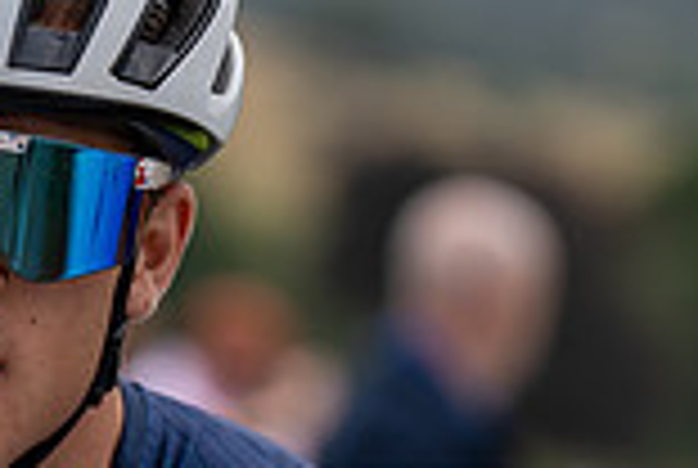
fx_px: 9655
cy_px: 331
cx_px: 54
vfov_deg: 2.8
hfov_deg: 4.1
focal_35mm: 497
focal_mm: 133
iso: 100
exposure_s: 1/800
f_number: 3.5
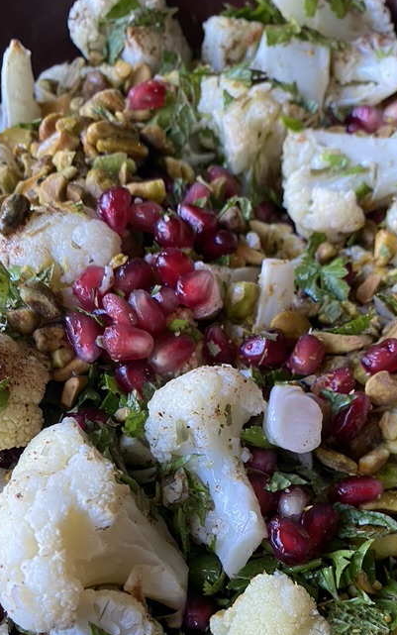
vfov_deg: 43.6
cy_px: 486
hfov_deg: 29.1
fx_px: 761
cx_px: 246
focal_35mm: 44
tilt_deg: -59.5
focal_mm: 4.25
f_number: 1.8
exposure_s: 1/60
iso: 200
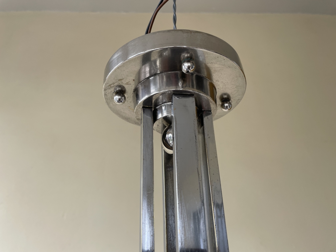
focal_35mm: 26
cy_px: 126
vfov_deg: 53.1
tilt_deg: +27.6
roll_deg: +2.1
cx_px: 168
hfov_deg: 67.3
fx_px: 252
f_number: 1.6
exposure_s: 1/121
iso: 64
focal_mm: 4.2
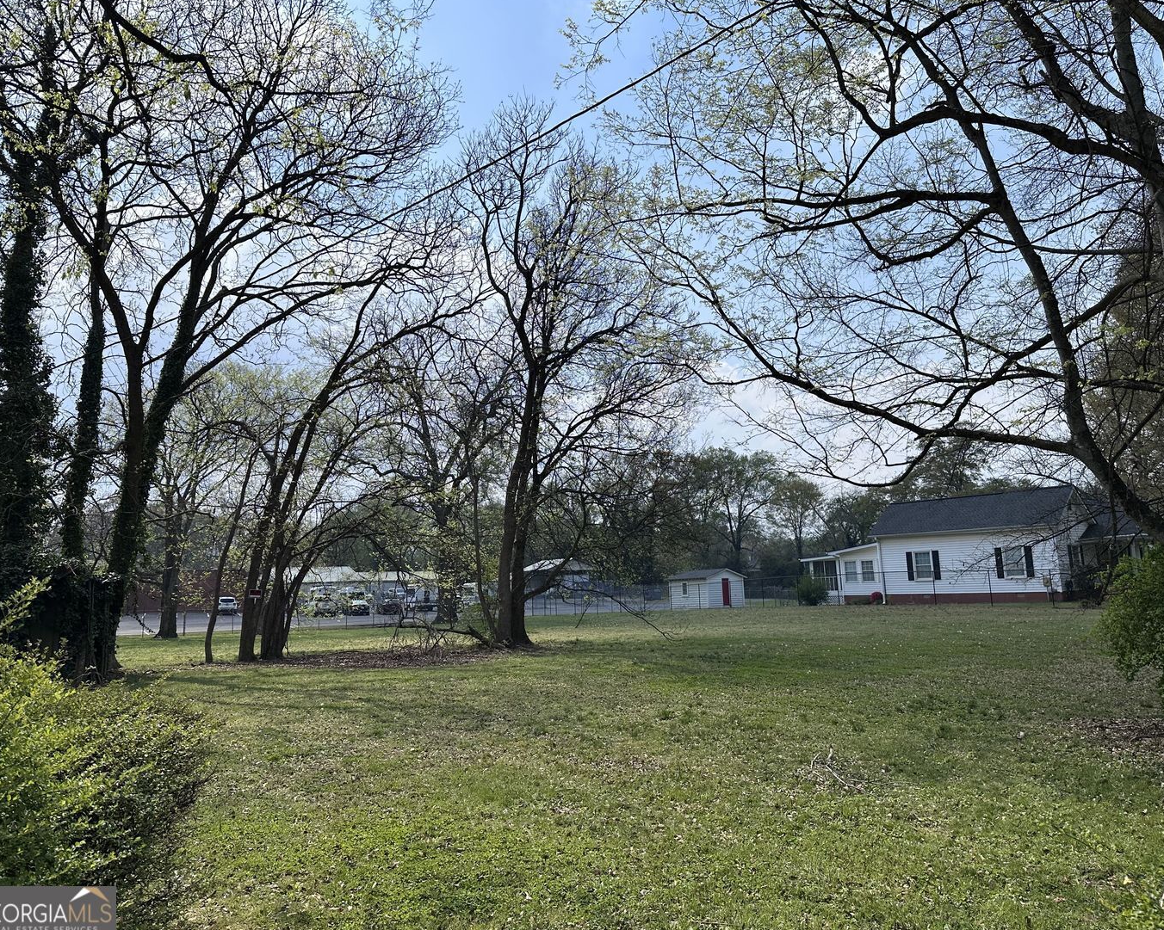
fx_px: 896
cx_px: 616
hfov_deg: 66.0
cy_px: 450
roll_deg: +2.2
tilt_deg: +9.7
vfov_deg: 54.9
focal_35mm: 26
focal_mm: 6.86
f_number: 1.78
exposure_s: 1/7576
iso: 80
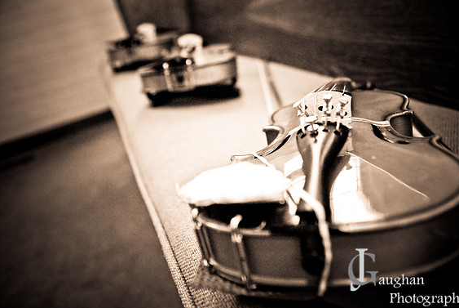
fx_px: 434
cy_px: 152
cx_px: 235
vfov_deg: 39.0
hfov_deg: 55.7
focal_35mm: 34
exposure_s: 1/40
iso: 640
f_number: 2.8
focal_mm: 22
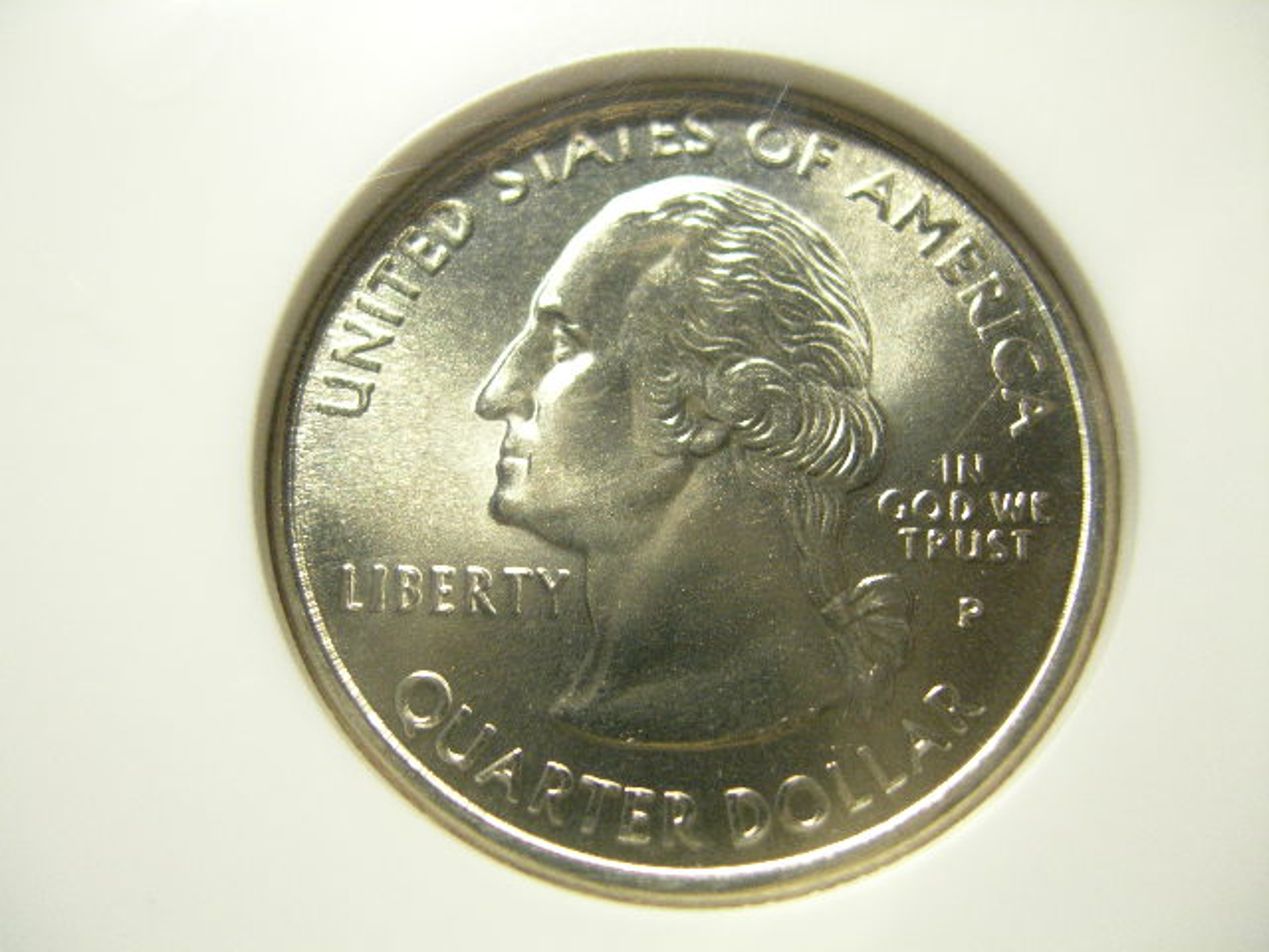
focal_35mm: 38
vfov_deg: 37.7
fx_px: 1393
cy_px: 476
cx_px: 634
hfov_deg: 49.0
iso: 400
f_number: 2.8
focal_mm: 7.8
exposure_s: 1/72.6
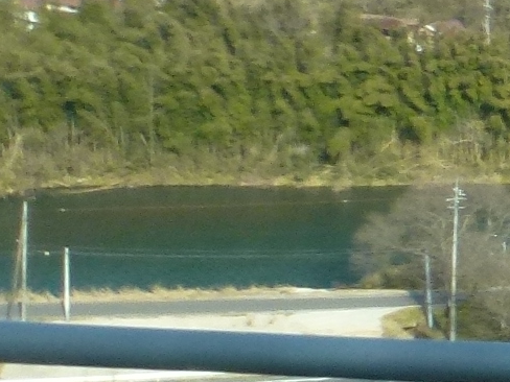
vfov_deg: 11.7
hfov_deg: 12.6
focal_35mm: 126
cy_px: 78
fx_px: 1856
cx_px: 1177
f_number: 4
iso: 160
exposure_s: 1/250
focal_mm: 4.3
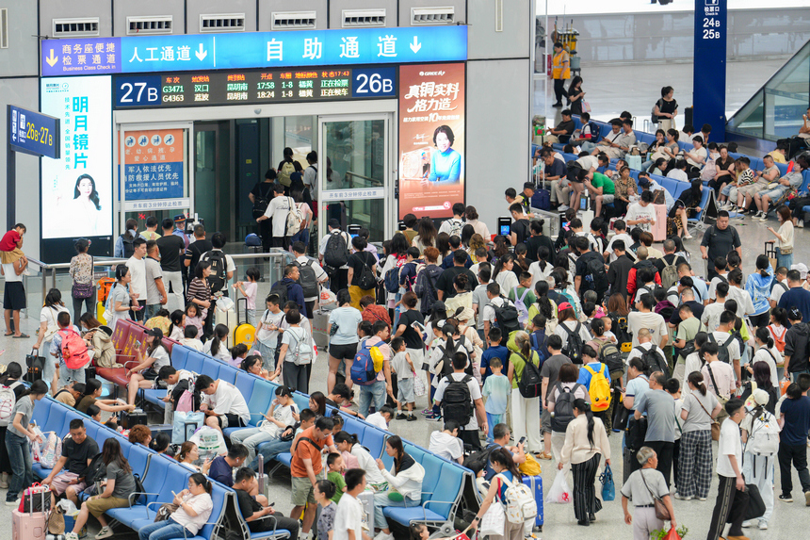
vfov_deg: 8.0
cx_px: 405
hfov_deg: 12.0
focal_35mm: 171
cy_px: 270
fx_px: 3847
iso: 640
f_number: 3.5
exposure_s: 1/100
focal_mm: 171
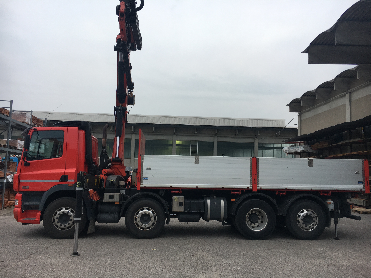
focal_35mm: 29
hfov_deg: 61.7
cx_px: 186
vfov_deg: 48.2
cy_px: 139
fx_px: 311
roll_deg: -2.3
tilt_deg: +6.3
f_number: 2.2
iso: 32
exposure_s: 1/50
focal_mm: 4.15
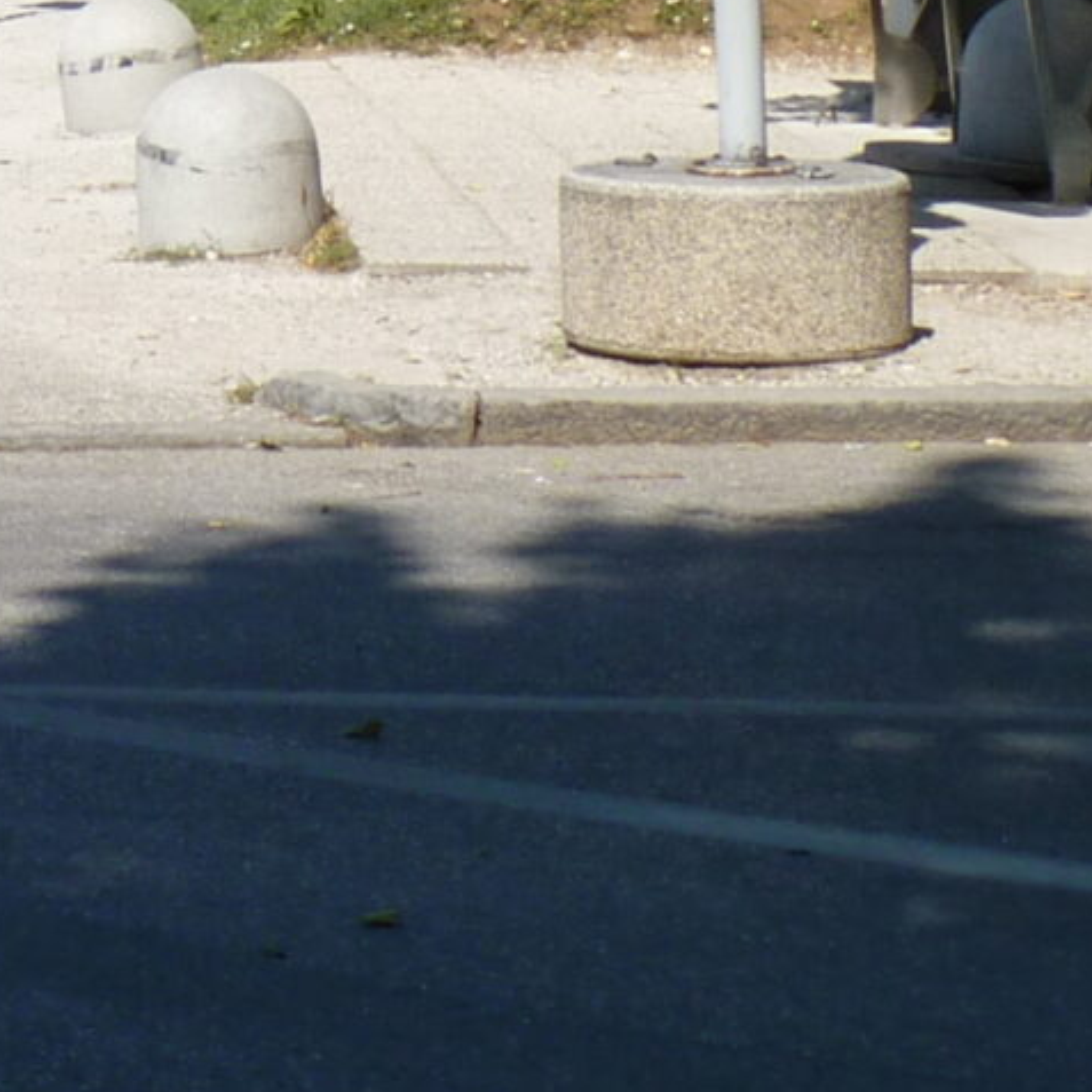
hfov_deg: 11.4
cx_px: -508
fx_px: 5246
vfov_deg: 11.2
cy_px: -806
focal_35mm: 147
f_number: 5.6
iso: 80
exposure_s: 1/320
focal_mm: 5.5
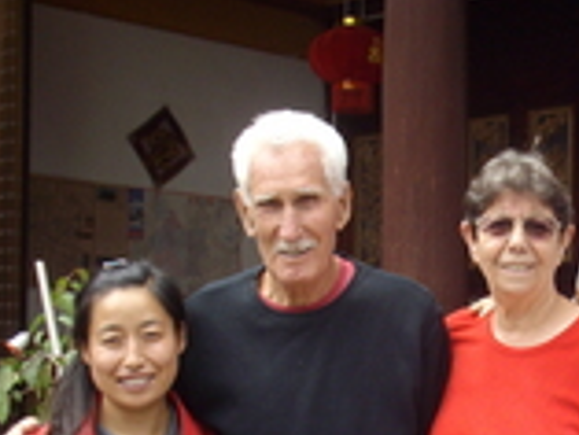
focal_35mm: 94
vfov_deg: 15.5
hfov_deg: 20.3
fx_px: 1573
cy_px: 424
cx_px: 546
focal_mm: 6.2
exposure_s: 1/60
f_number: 5.6
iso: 80
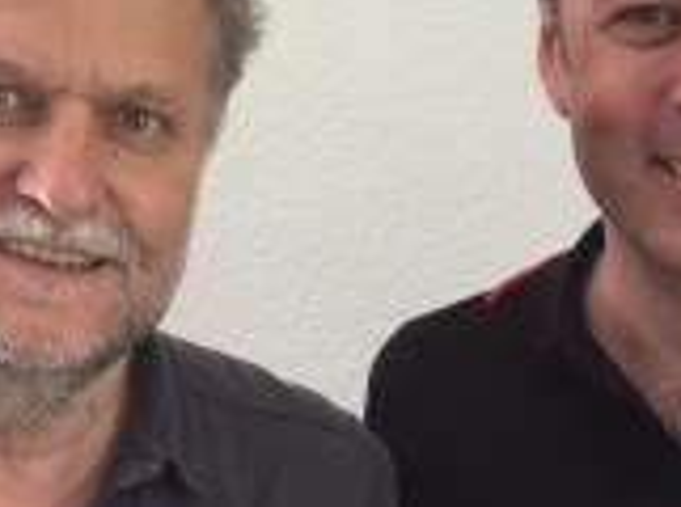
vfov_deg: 13.9
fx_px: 2041
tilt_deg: -3.3
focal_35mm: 104
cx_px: 457
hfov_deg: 18.9
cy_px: 532
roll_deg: -2.2
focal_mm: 4.15
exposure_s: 1/33
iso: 50
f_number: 2.2
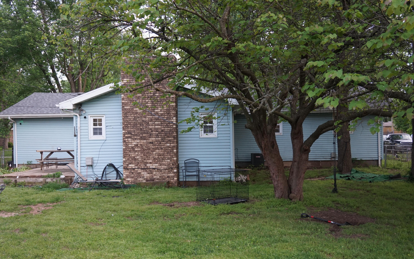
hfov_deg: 52.7
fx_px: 417
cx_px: 206
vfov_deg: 34.4
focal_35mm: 37
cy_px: 139
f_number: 4.5
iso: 500
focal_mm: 24
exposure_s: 1/160
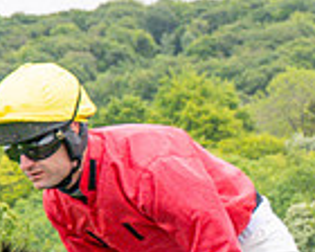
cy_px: 500
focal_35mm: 475
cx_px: 284
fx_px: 4428
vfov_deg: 3.2
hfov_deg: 4.1
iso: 400
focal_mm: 70
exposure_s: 1/1600
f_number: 4
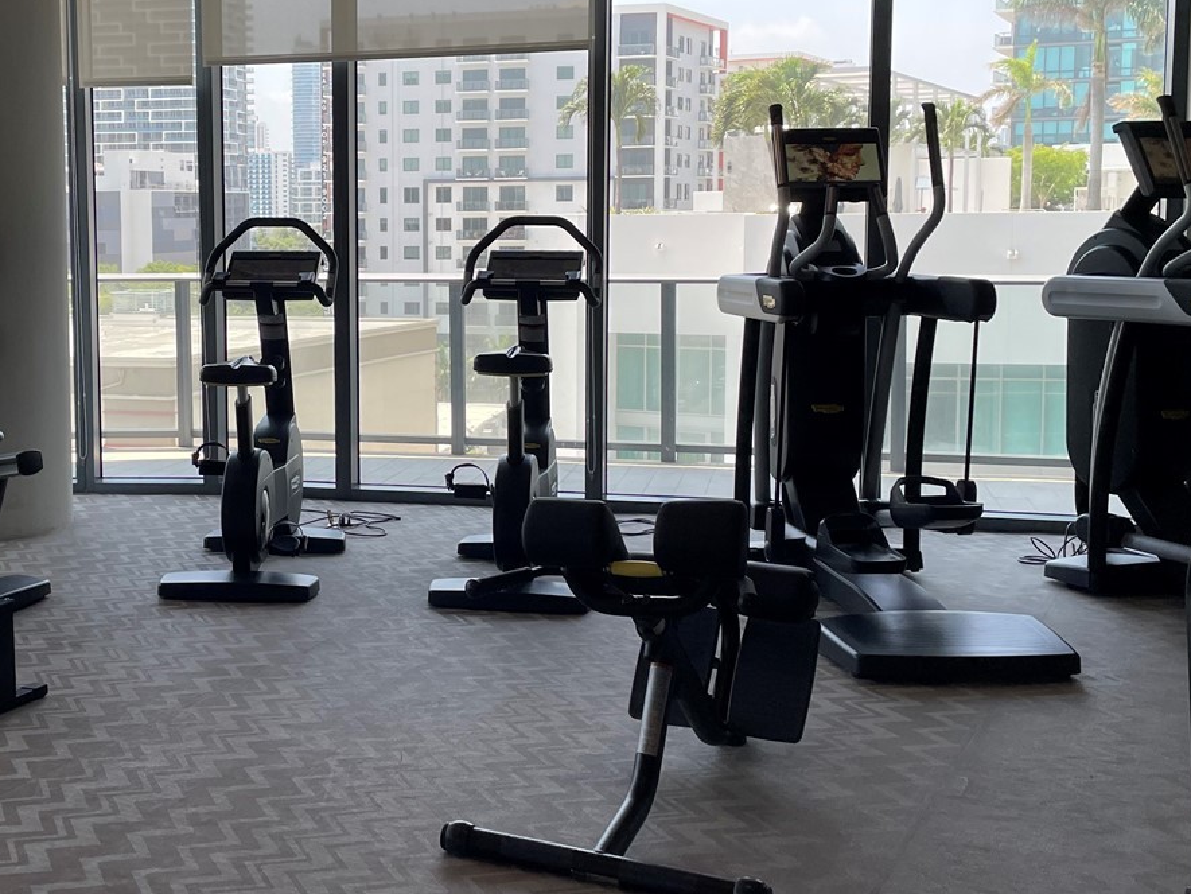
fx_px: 1617
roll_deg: +0.6
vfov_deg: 30.8
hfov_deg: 39.5
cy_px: 368
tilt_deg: -5.8
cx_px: 323
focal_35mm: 47
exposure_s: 1/313
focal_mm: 4.2
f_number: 1.6
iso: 32
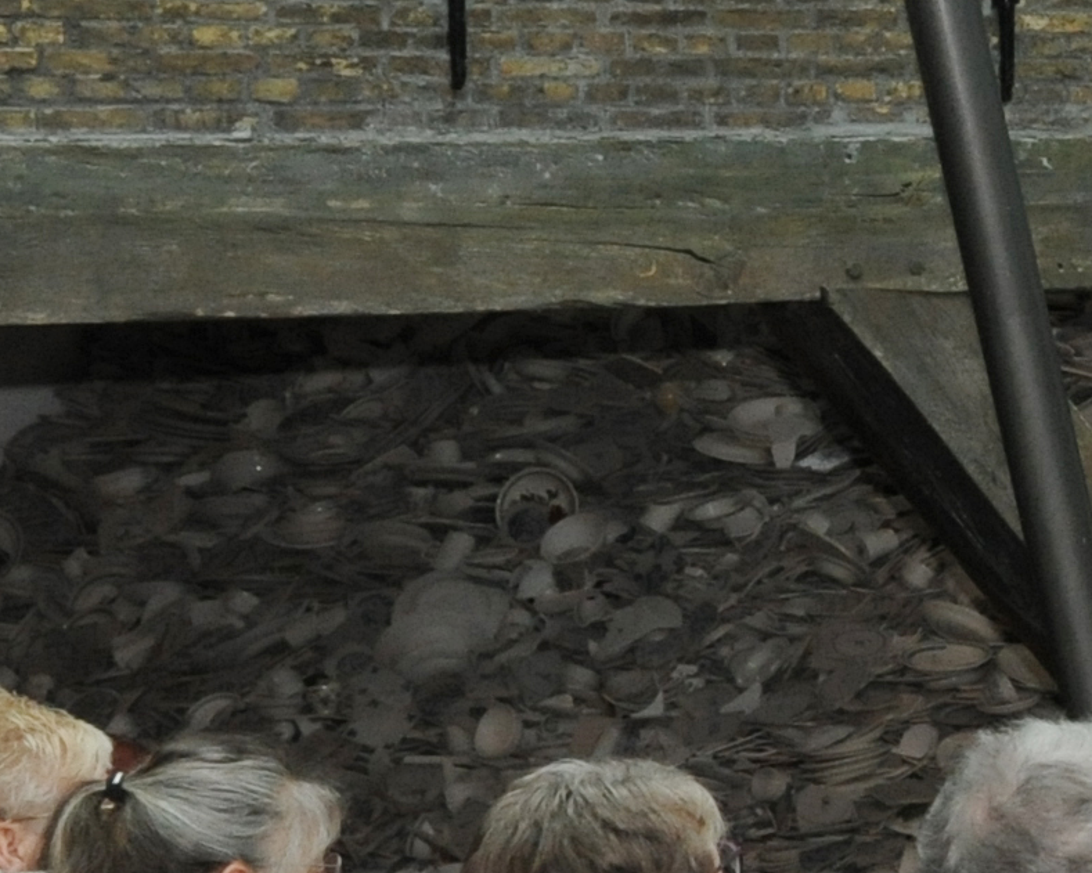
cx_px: 2363
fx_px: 5235
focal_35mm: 162
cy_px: 416
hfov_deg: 10.6
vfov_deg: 9.5
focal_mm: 32
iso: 2000
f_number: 9
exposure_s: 1/200
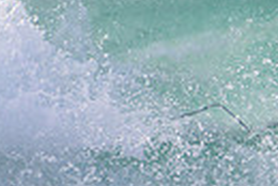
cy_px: 142
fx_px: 18925
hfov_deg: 0.8
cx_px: 618
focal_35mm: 2448
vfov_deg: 0.6
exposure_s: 1/2000
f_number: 5.6
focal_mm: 400
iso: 360
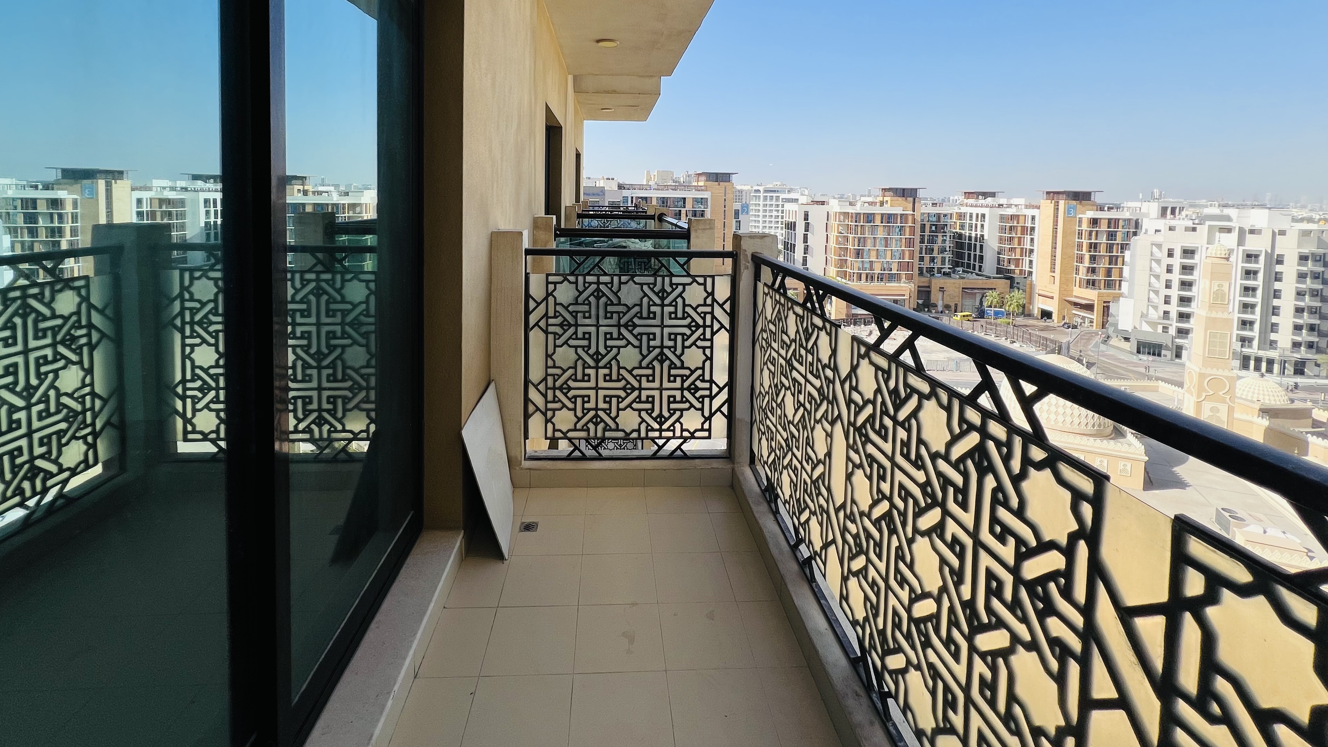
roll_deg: -1.1
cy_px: 225
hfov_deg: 103.0
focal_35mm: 15
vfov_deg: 67.7
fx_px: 528
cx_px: 643
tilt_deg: -2.7
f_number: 1.8
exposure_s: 1/1024
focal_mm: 1.57
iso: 32
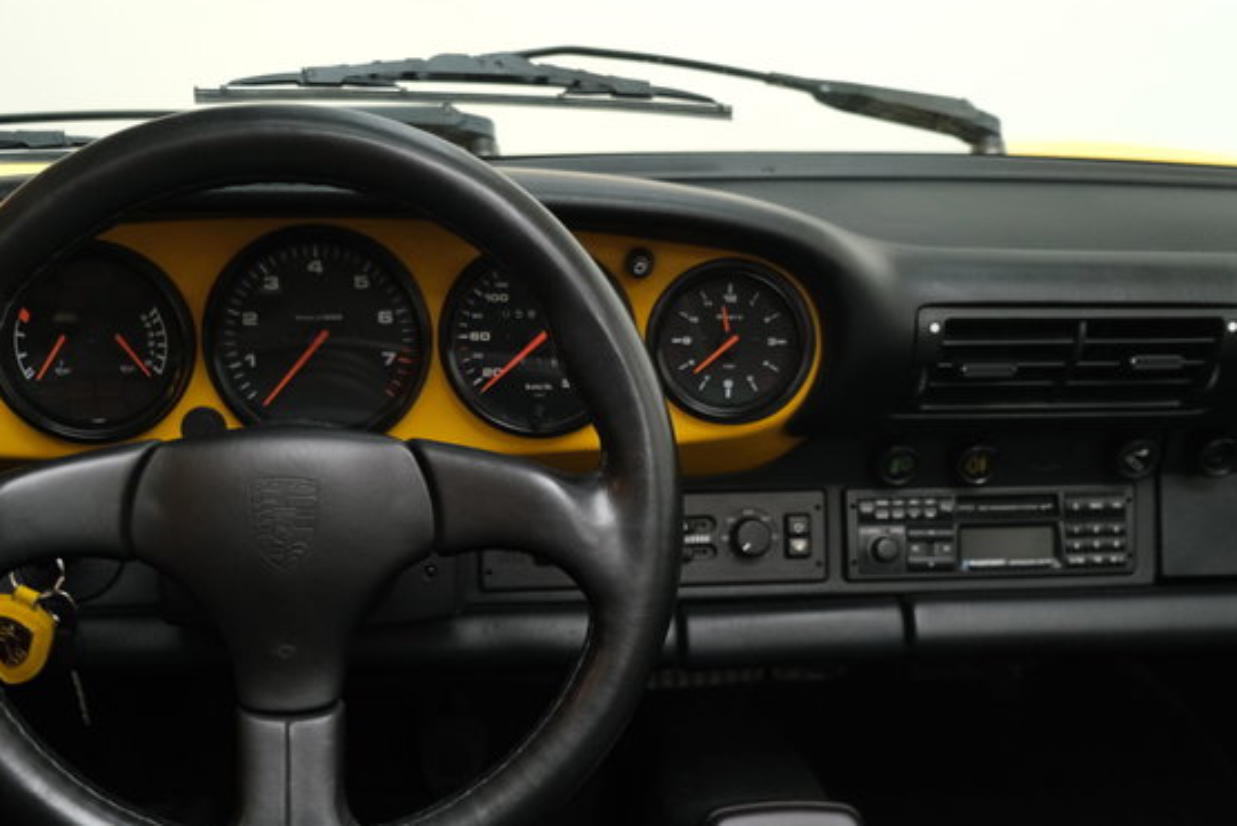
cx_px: 544
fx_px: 1375
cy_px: 521
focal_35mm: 40
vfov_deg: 33.2
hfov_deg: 48.3
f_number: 2.8
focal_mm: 19.6
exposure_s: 1/100
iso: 1600
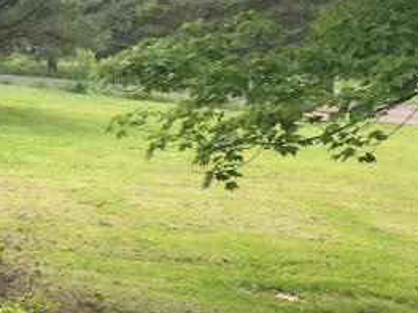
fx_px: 1364
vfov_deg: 13.1
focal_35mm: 113
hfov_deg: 16.9
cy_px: 226
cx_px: -30
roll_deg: +2.3
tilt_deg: -8.1
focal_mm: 4.15
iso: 32
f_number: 2.2
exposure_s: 1/120
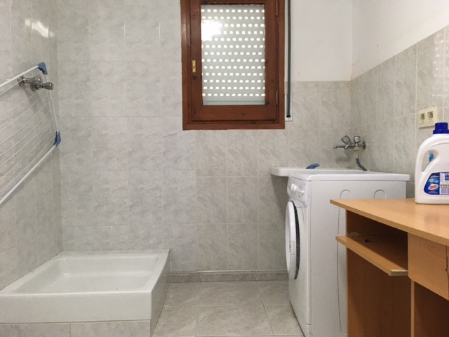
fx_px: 376
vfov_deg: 48.2
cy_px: 168
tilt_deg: -1.5
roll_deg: +2.0
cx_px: 224
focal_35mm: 29
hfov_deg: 61.7
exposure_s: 1/17
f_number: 2.2
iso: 200
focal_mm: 4.15
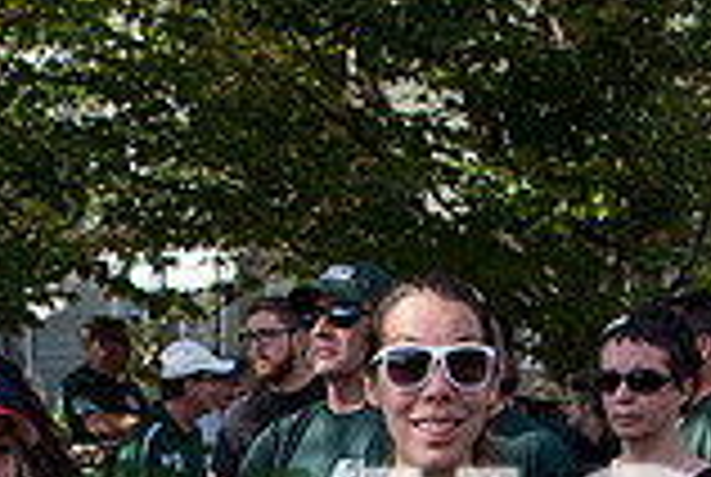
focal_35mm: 88
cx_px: 382
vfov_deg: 14.7
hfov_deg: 23.1
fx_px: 1741
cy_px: 677
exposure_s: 1/640
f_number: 4.5
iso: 250
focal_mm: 24
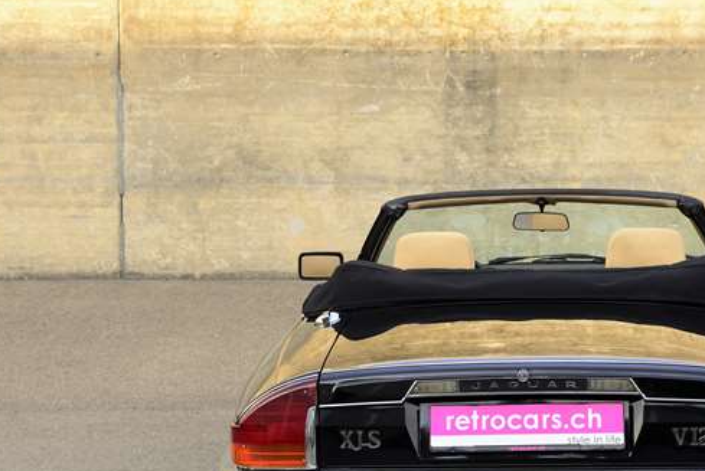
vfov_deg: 14.0
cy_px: 261
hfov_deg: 20.7
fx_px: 1921
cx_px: 510
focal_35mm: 98
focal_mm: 50
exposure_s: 1/100
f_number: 6.3
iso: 200
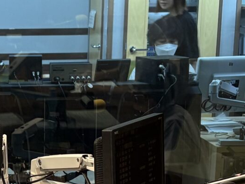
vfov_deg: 11.5
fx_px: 892
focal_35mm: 126
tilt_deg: -14.4
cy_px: 223
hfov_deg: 15.3
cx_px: -10
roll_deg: +1.0
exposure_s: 1/50
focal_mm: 5.96
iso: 125
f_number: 1.6
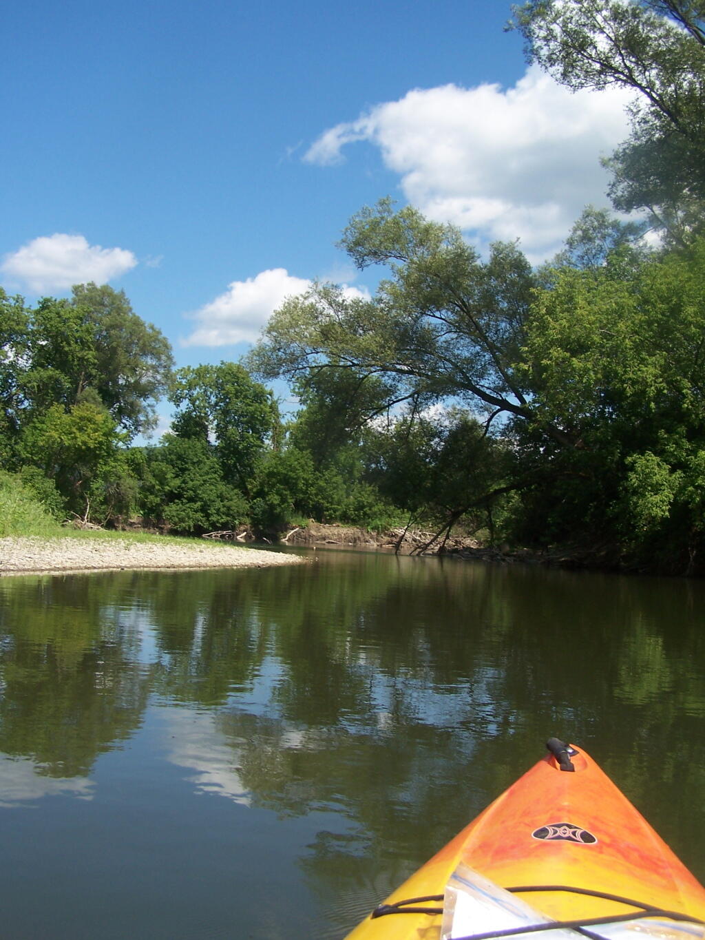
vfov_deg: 49.0
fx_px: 1032
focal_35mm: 38
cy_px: 470
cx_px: 352
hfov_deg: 37.7
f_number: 4
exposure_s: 1/800
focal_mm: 6.3
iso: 80
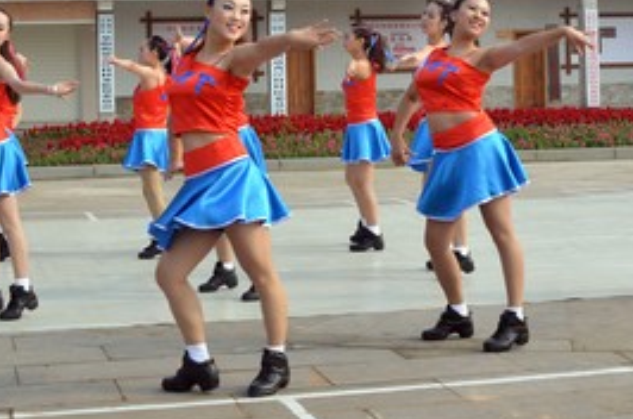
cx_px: 409
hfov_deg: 25.6
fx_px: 1386
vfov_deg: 17.0
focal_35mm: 79
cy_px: 46
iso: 140
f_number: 8
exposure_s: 1/250
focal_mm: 28
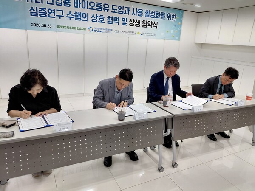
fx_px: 184
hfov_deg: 69.4
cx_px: 128
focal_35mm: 25
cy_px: 96
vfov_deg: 54.9
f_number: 1.8
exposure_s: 1/120
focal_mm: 4.69
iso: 160
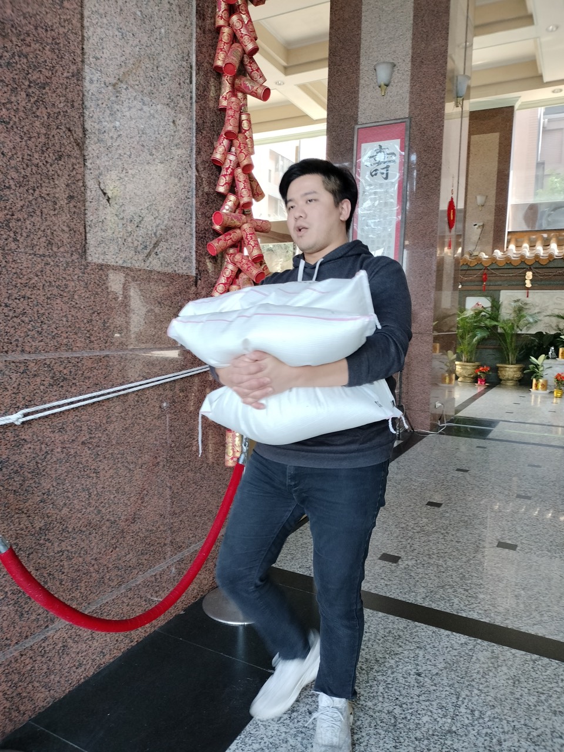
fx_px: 587
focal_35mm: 27
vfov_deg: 65.3
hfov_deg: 51.4
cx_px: 282
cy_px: 376
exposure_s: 1/100
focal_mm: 4.71
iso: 258
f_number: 1.7
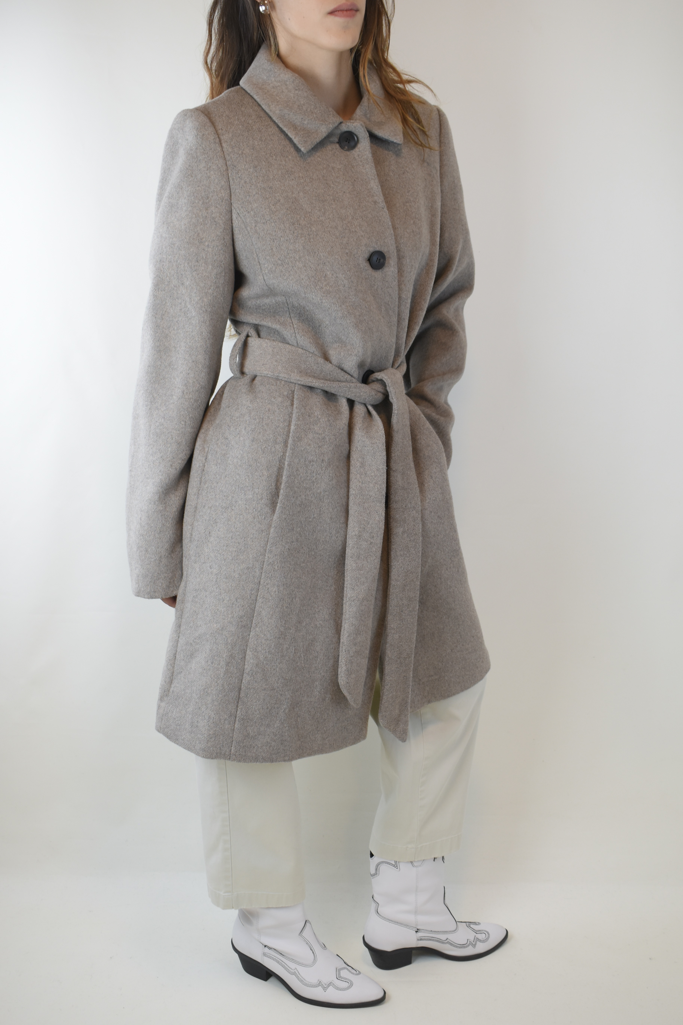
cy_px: 512
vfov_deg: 53.1
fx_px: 1024
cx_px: 342
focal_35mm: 36
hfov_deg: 36.9
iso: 400
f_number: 5
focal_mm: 24
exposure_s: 1/100
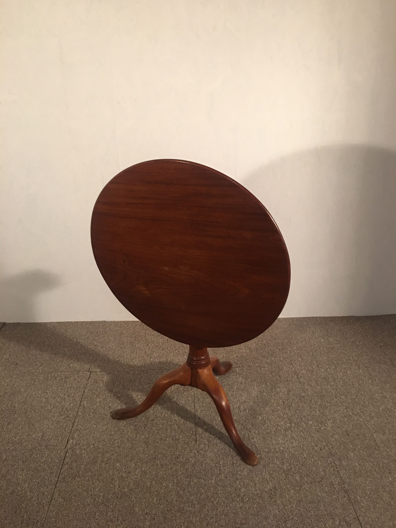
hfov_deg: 48.2
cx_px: 198
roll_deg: -0.6
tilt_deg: -20.9
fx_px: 442
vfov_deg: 61.7
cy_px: 264
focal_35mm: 29
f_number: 2.2
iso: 100
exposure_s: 1/17
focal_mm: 4.15
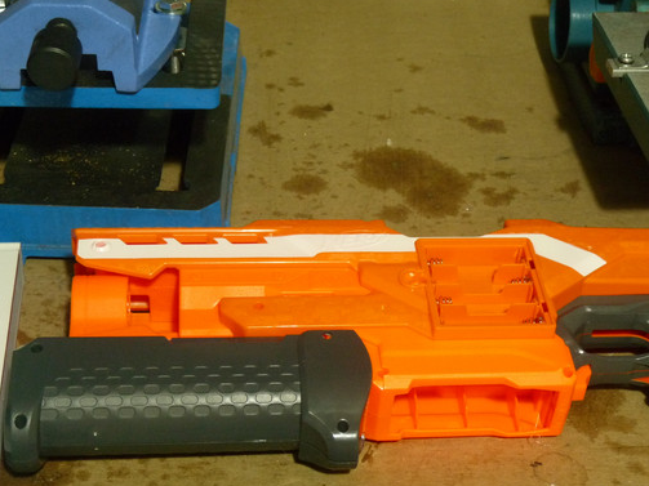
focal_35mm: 70
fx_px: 1312
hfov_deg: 27.7
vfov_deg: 21.0
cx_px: 401
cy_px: 285
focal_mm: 9.8
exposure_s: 1/8
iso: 400
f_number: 3.2
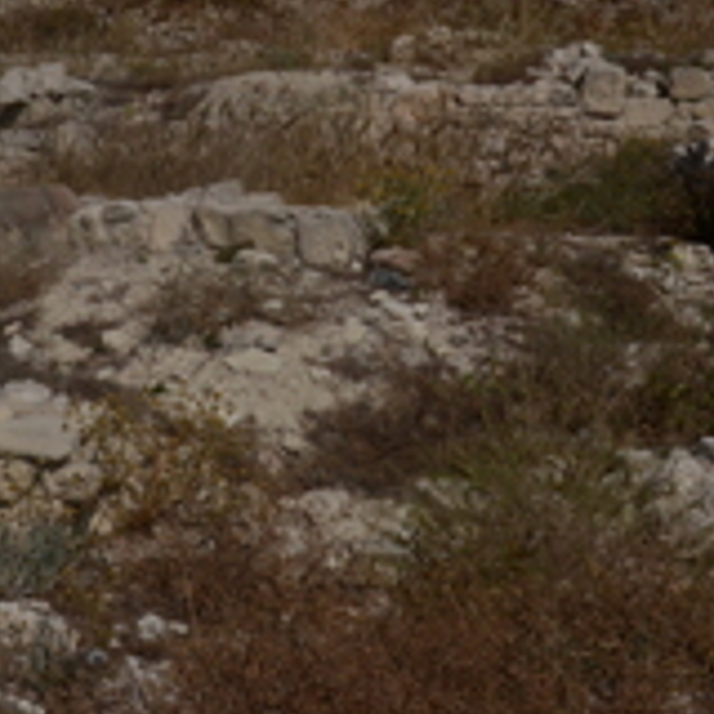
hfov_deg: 30.2
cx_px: 214
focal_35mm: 56
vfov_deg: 29.4
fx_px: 1307
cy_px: 78
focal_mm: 16
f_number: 20
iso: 1000
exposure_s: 1/1600
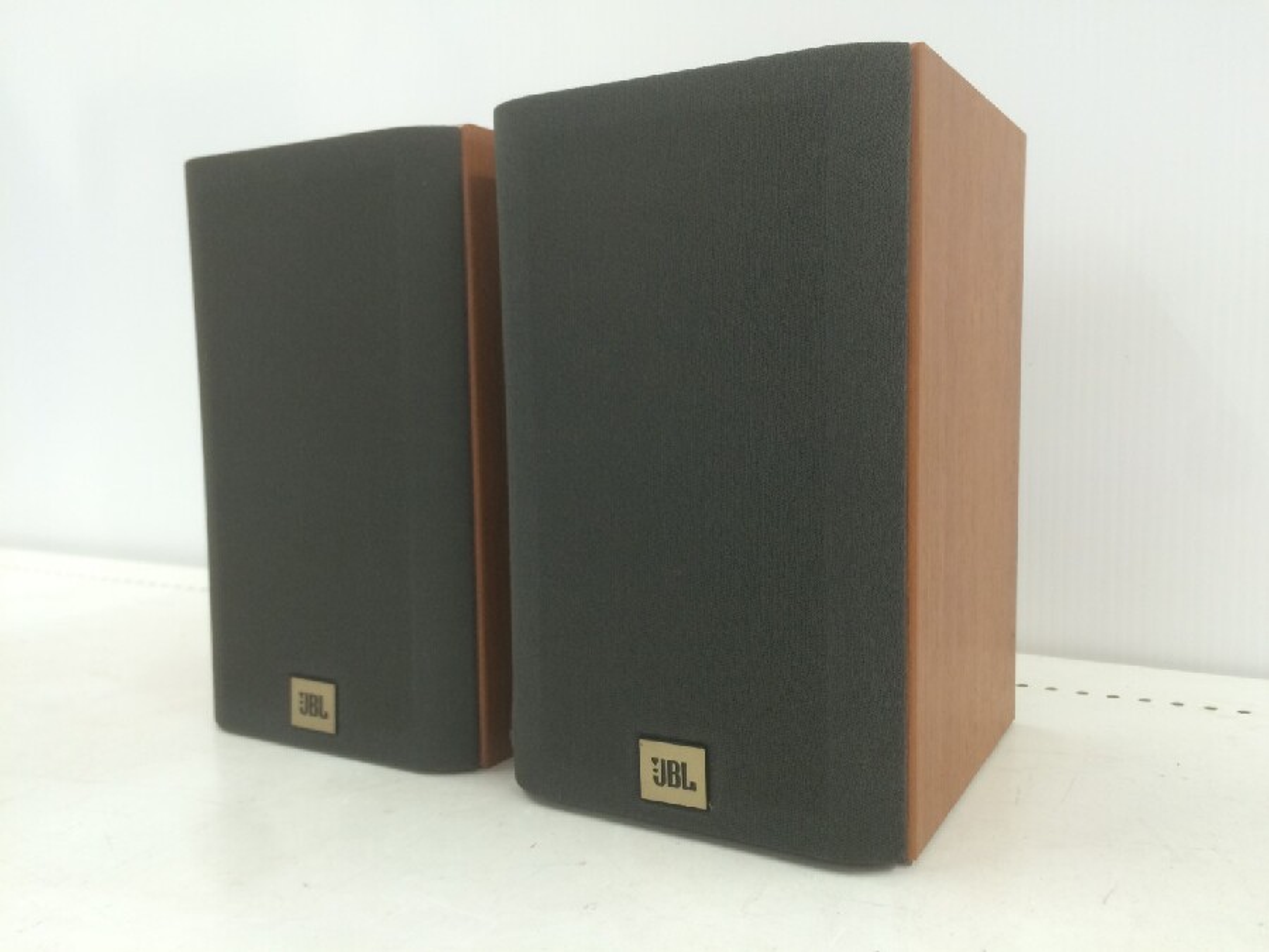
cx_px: 634
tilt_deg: -8.6
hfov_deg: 61.7
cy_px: 476
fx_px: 1063
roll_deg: +1.5
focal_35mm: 29
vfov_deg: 48.2
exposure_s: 1/30
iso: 40
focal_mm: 4.15
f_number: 2.2
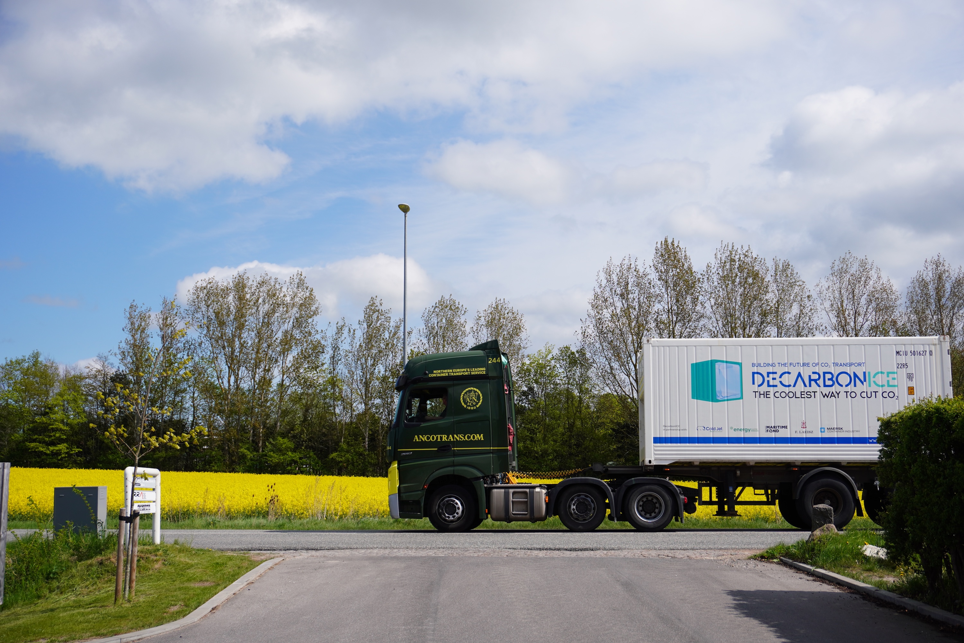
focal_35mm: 40
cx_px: 482
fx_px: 1084
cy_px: 322
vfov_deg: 33.0
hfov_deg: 47.9
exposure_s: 1/800
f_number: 5.6
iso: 100
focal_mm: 27
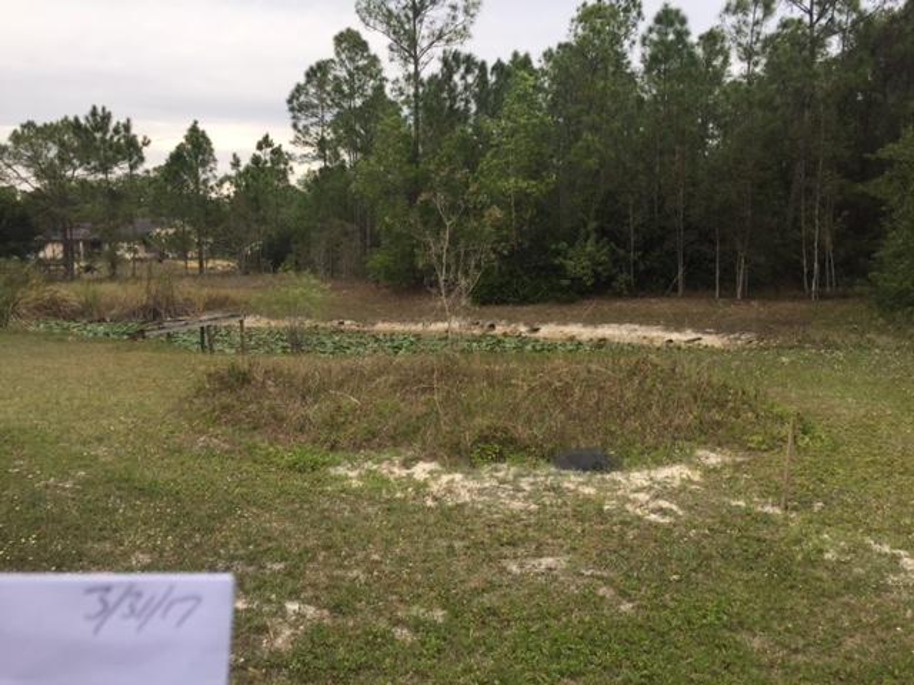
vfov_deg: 48.2
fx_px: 766
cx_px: 457
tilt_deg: -4.0
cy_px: 342
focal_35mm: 29
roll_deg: +2.4
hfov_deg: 61.7
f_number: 2.2
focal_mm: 4.15
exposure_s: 1/421
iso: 32
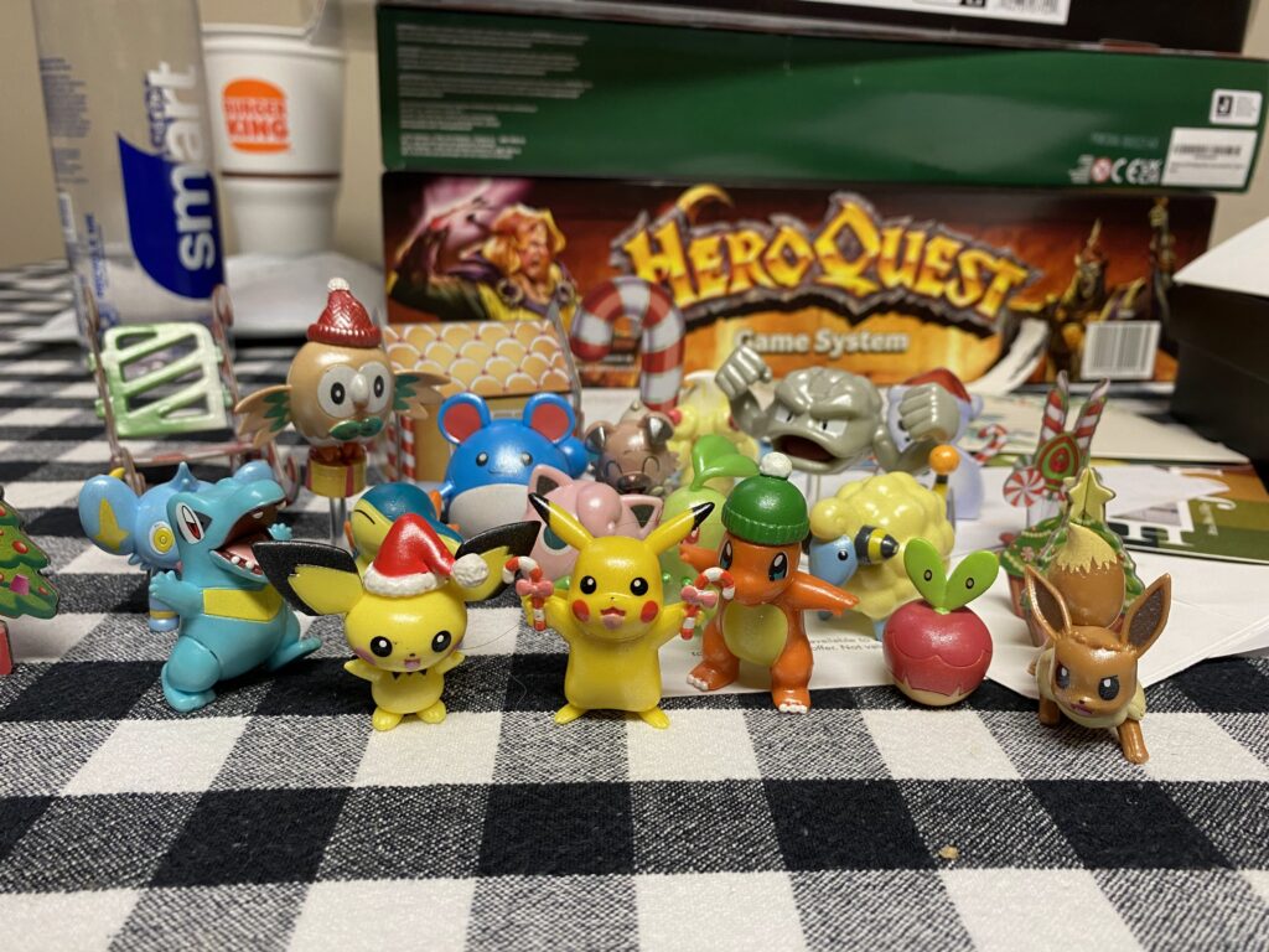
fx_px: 953
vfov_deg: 53.1
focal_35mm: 26
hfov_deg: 67.3
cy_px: 476
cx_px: 634
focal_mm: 4.25
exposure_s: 1/63
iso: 100
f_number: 1.8
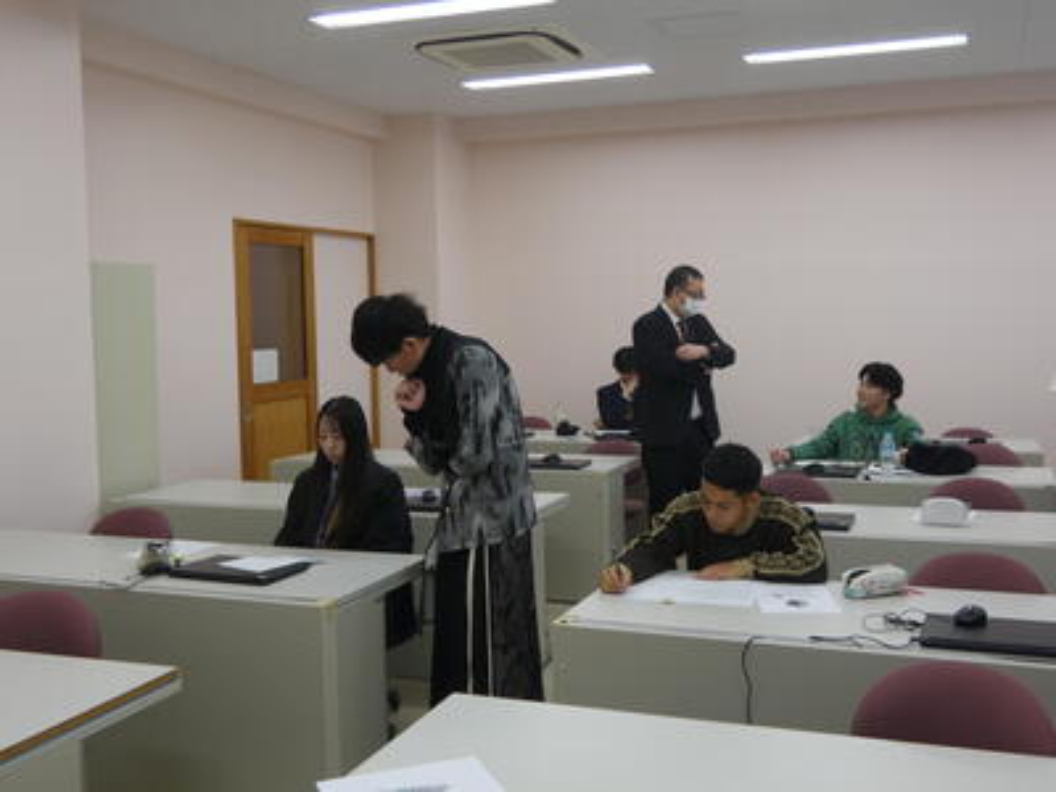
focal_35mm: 38
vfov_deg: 37.7
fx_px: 1159
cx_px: 528
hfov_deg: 49.0
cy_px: 396
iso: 160
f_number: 3.5
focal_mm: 6.8
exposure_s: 1/80
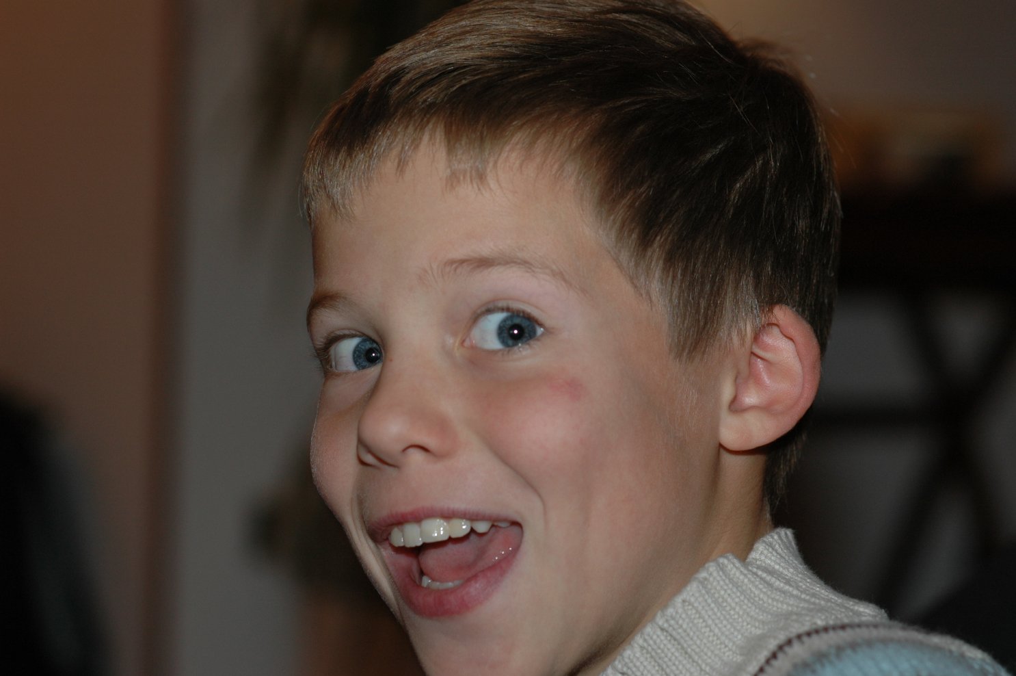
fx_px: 3595
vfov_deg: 10.7
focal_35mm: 128
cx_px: 508
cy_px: 338
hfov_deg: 16.1
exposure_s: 1/60
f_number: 4.5
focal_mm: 85
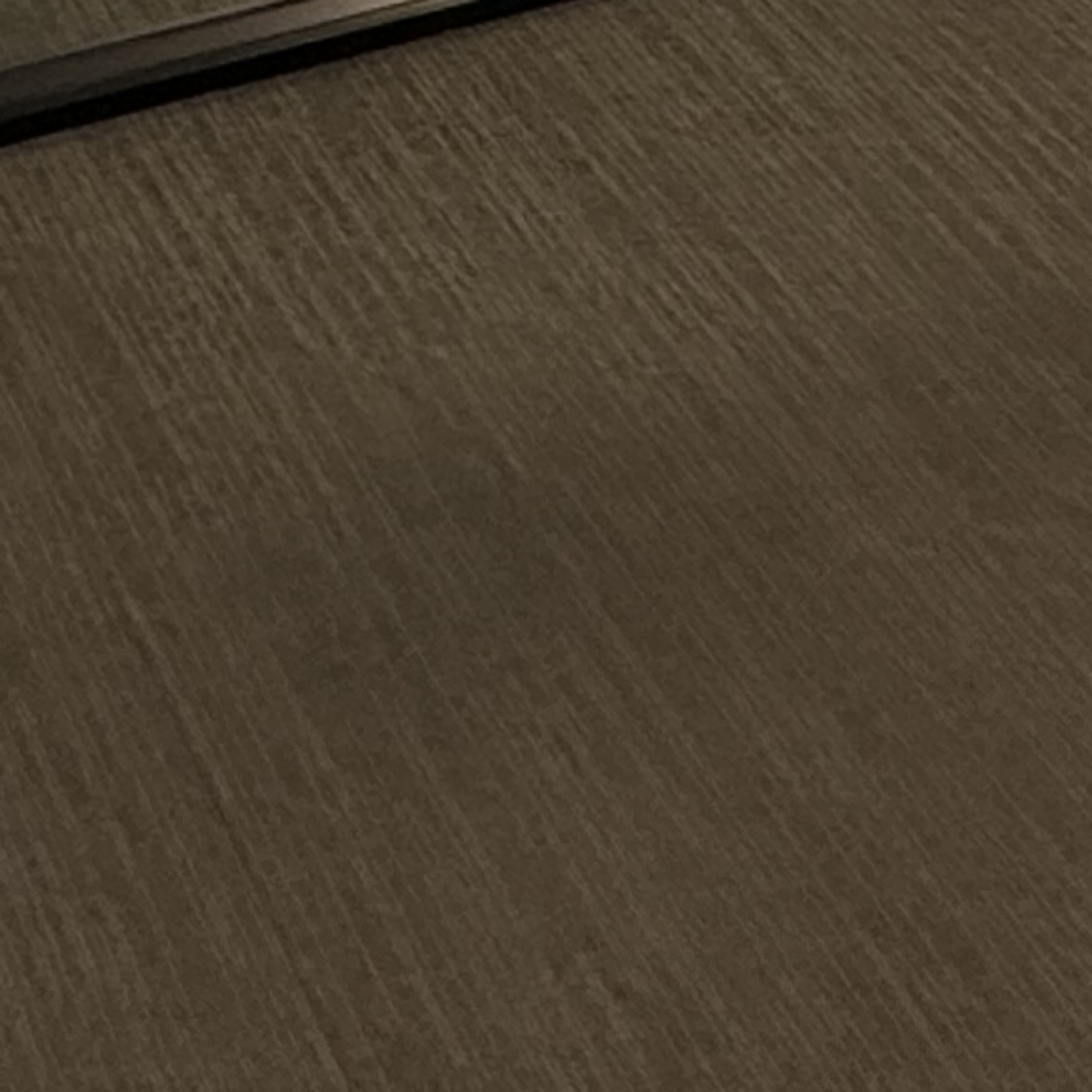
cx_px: 258
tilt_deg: -3.9
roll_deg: -0.3
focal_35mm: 86
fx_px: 3069
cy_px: -1563
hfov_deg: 20.0
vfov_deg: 13.9
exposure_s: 1/50
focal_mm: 2.22
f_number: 2.2
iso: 200
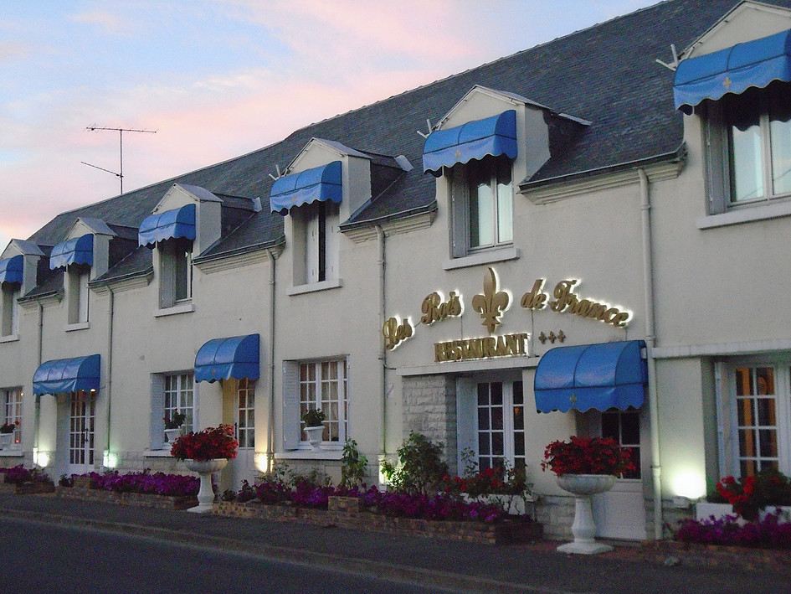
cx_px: 396
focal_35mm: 49
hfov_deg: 38.9
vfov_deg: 29.7
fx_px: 1120
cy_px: 297
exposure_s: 1/50
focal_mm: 8.7
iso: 800
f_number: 4.5
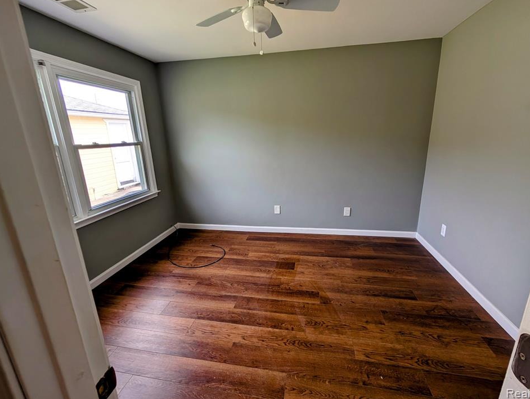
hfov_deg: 106.0
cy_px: 186
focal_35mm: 13
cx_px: 276
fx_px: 199
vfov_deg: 89.9
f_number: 1.7
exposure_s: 1/430
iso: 66
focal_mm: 2.02
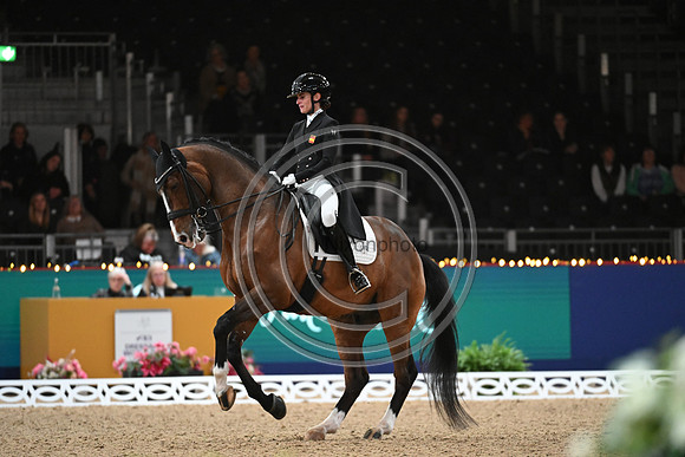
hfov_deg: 5.2
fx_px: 7613
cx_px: 342
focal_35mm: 400
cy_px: 228
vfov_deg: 3.4
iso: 6400
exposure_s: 1/640
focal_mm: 400
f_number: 4
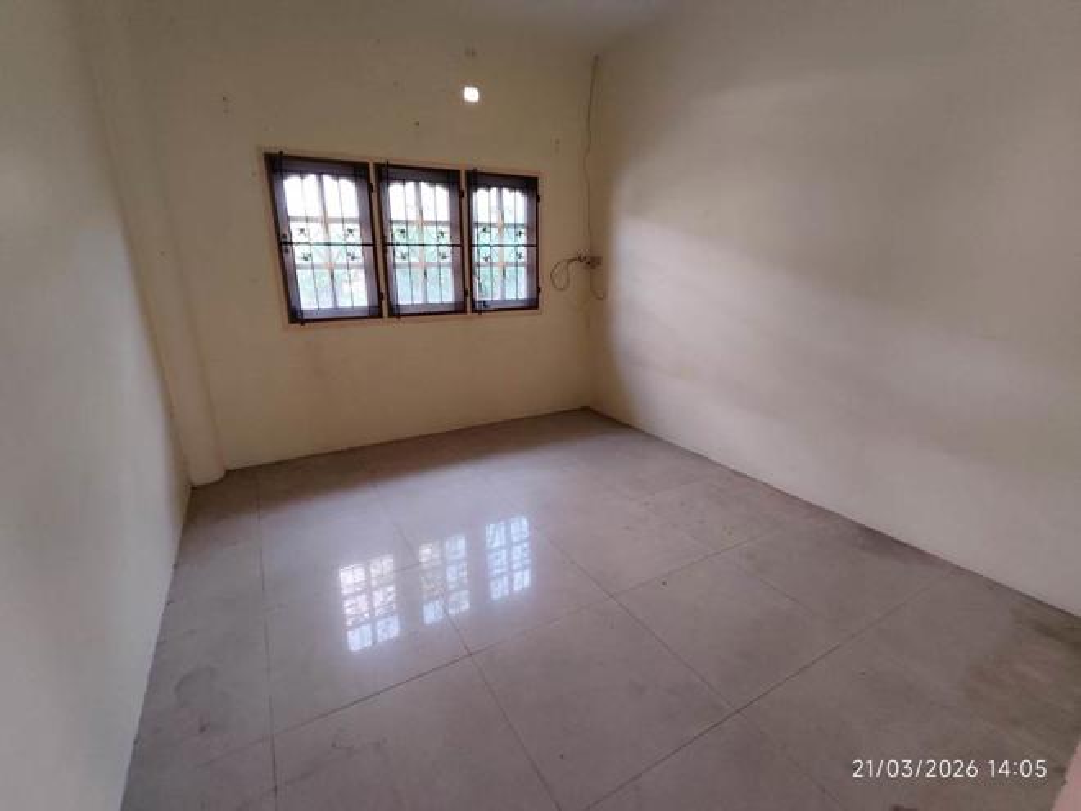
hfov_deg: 94.5
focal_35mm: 16
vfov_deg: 78.1
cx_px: 540
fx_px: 500
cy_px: 406
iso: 195
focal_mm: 1.67
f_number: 2.2
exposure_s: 1/25
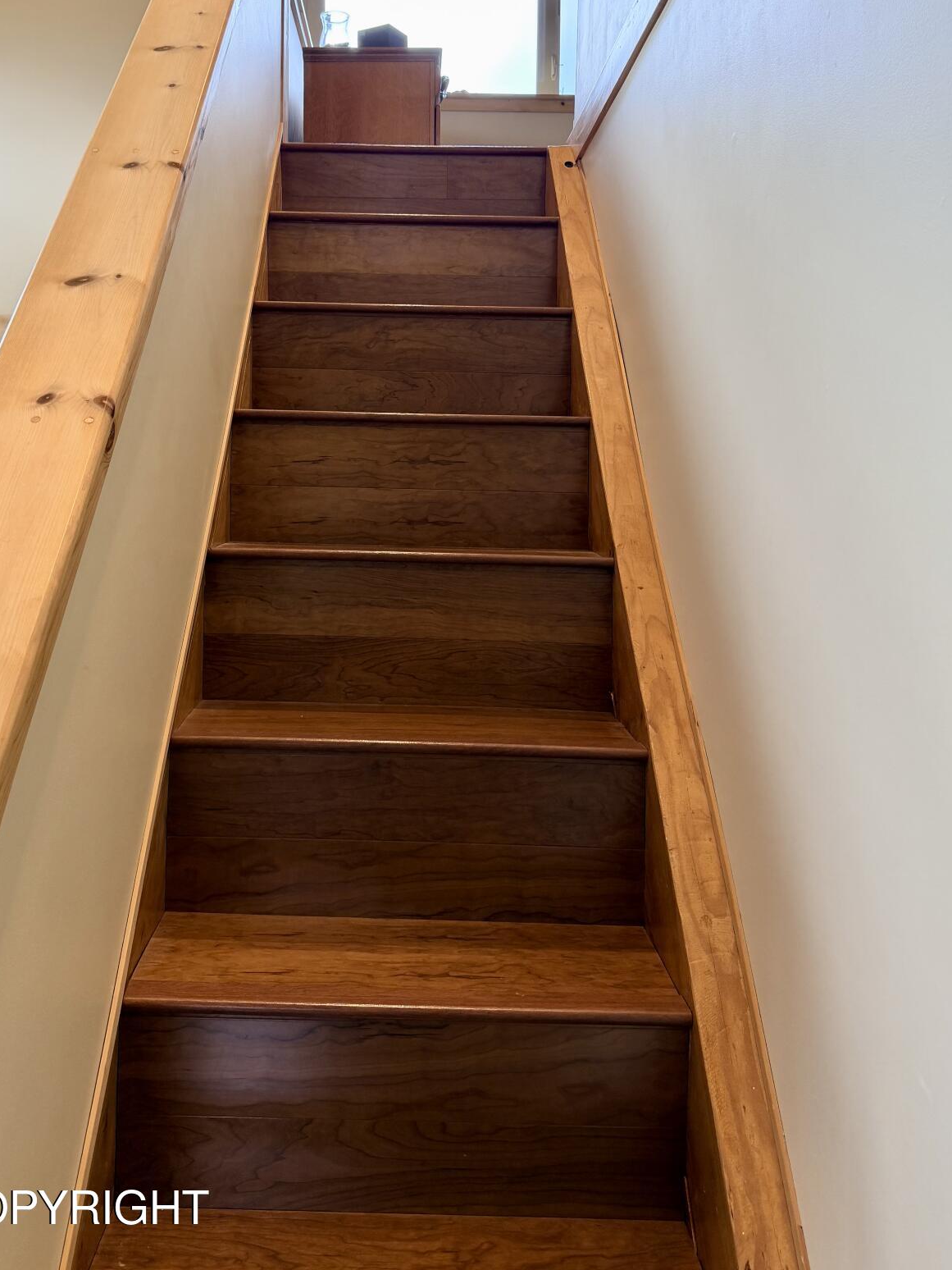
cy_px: 463
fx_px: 1137
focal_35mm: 31
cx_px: 402
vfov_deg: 57.5
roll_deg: -1.3
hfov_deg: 45.3
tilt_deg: +0.1
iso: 125
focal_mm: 6.76
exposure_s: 1/120
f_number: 1.78
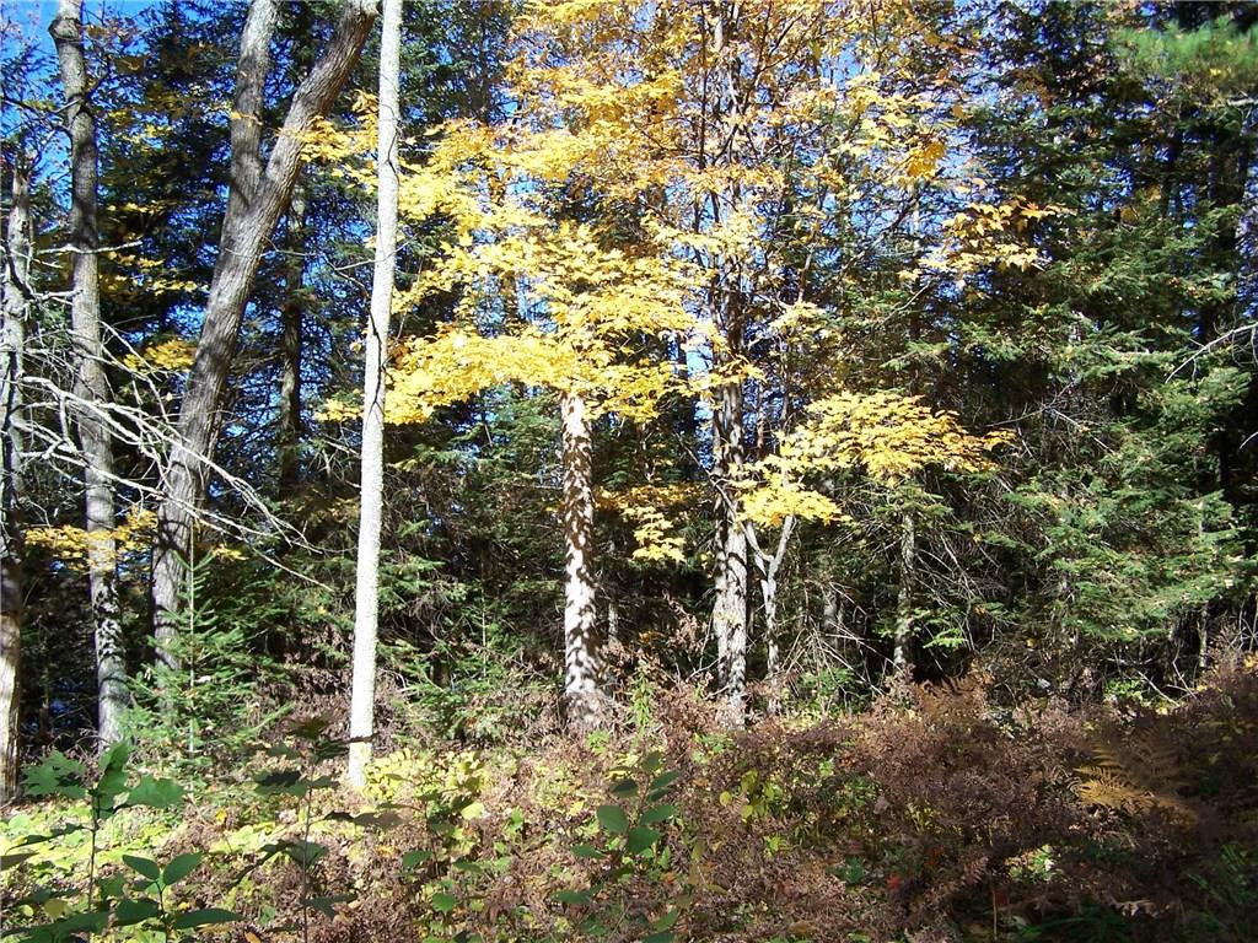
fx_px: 1381
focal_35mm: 38
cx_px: 629
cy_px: 472
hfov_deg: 49.0
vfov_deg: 37.7
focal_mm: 6.3
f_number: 2.8
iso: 80
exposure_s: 1/500
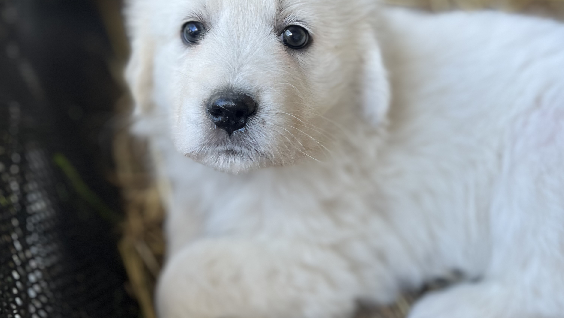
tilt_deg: -38.5
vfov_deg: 31.0
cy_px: 107
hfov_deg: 52.8
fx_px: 568
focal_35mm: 38
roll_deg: +5.4
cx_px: 283
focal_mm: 5.1
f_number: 1.6
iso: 80
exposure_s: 1/122
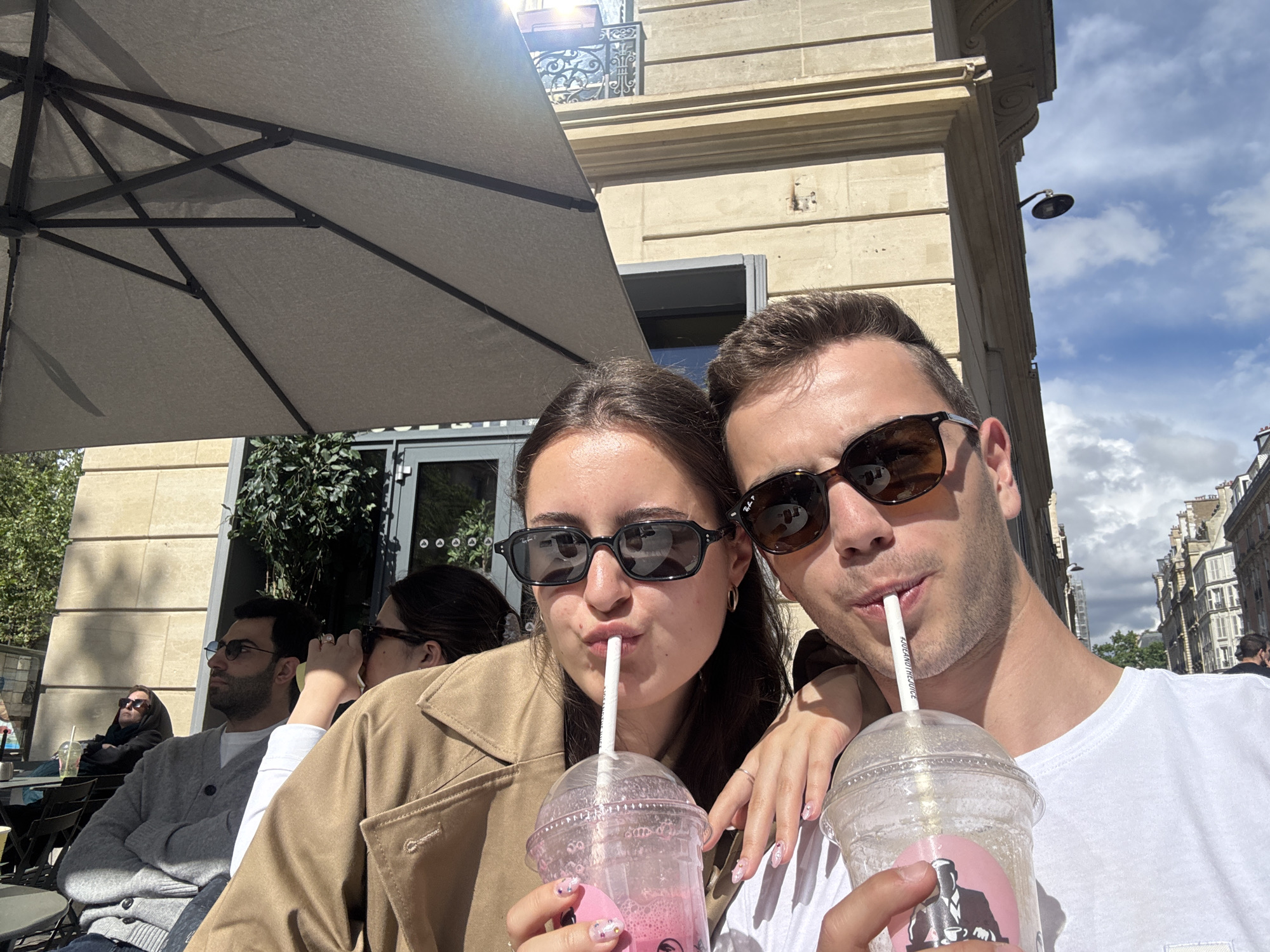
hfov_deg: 73.9
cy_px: 476
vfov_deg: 58.9
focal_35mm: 23
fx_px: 844
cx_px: 635
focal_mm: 2.69
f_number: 1.9
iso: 25
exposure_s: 1/1497
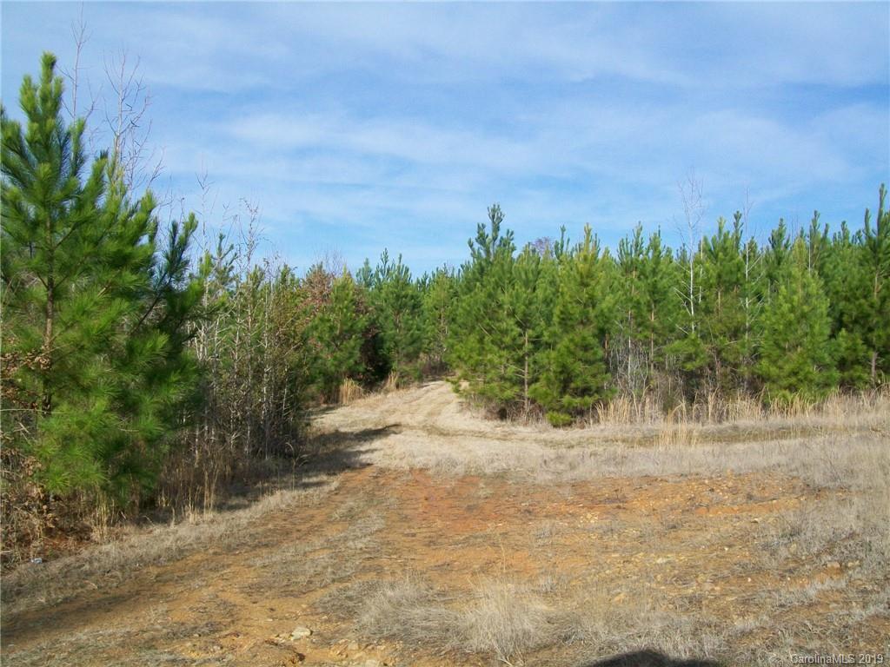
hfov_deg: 51.4
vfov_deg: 39.7
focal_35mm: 36
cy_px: 334
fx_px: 926
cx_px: 445
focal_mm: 6
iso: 64
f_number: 4.8
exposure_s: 1/400
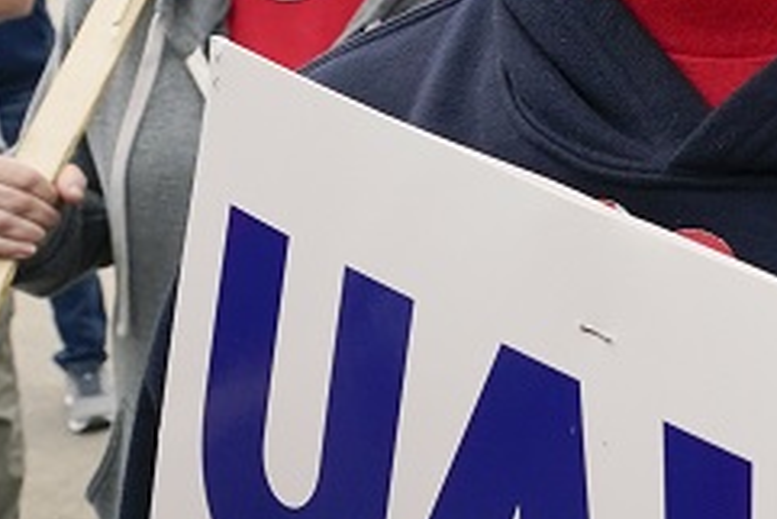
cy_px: 21
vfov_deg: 19.6
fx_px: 1468
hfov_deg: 24.9
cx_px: 1064
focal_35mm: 68
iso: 500
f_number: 5
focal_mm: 16
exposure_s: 1/320
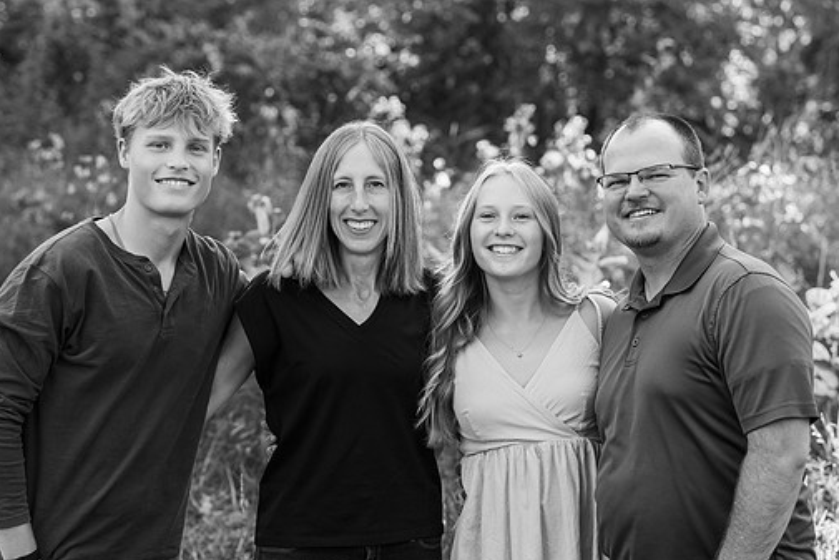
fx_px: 2518
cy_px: 278
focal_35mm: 108
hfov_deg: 18.9
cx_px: 394
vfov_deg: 12.7
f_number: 4.5
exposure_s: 1/160
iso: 400
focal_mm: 94
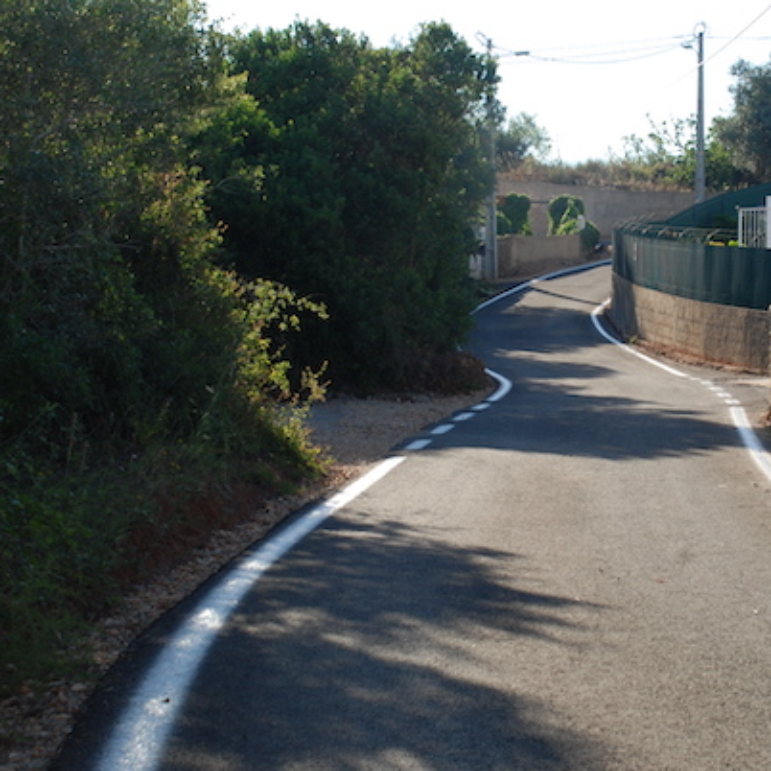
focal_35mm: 89
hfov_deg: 19.4
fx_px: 2243
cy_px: 366
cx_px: 566
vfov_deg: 19.5
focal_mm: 40
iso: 250
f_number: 8
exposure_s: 1/200
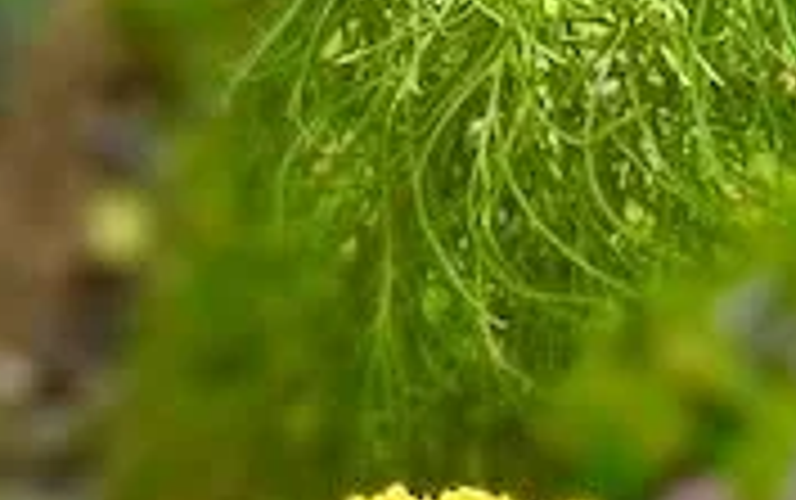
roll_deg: -3.0
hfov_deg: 13.1
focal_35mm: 159
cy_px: -27
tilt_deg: -35.2
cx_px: 283
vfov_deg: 8.2
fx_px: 3453
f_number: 1.6
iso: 32
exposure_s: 1/121
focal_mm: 4.2
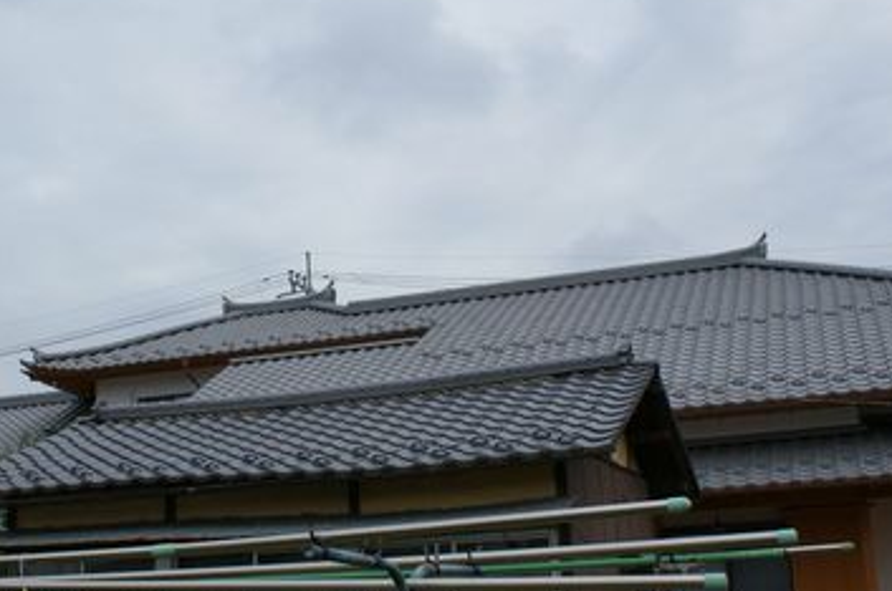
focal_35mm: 51
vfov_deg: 26.4
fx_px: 1261
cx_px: 346
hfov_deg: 38.7
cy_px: 301
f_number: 10
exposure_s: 1/250
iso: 100
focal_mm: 24
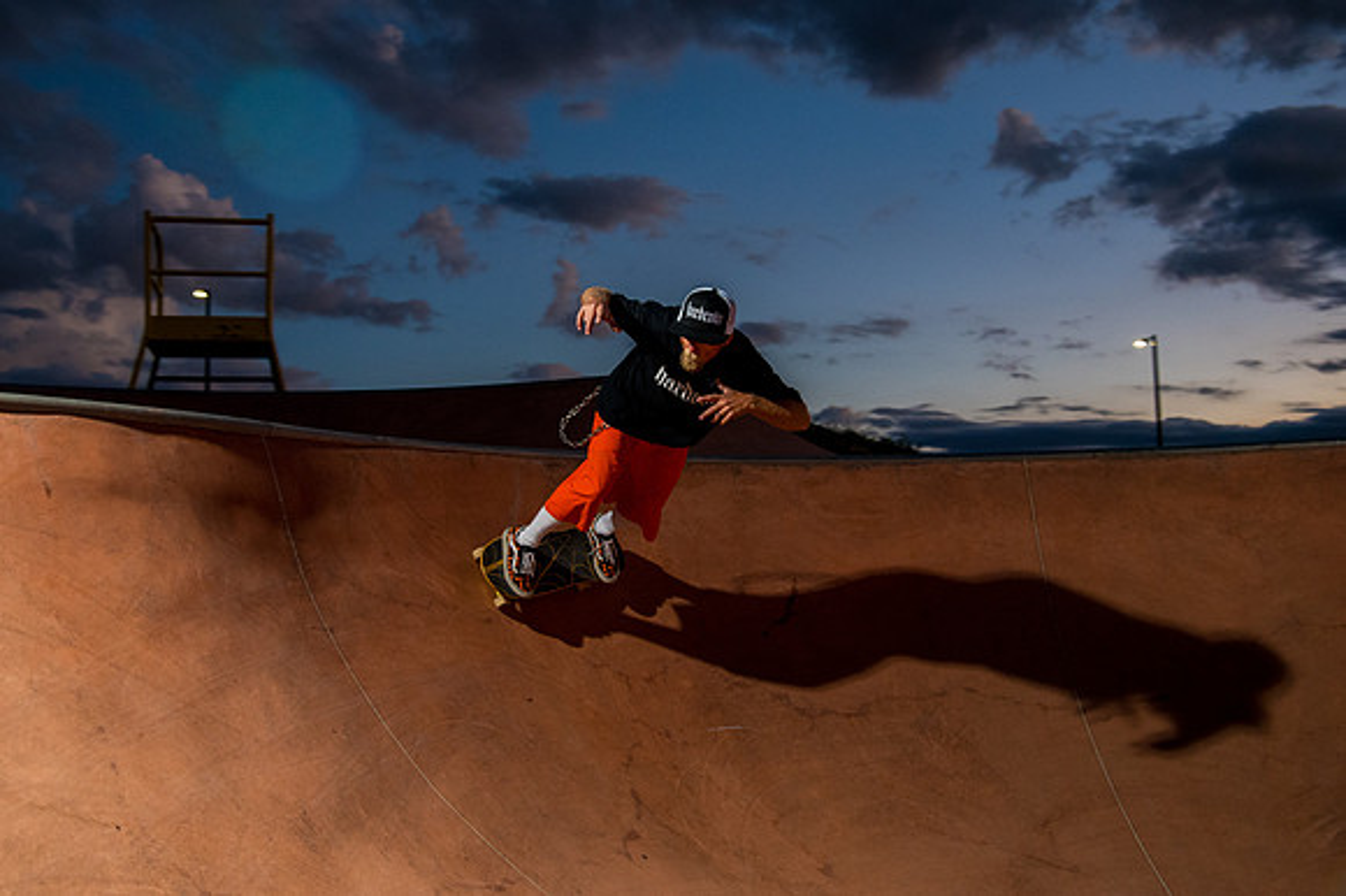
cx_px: 617
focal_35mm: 38
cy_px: 405
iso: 5000
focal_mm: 34
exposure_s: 1/200
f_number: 4
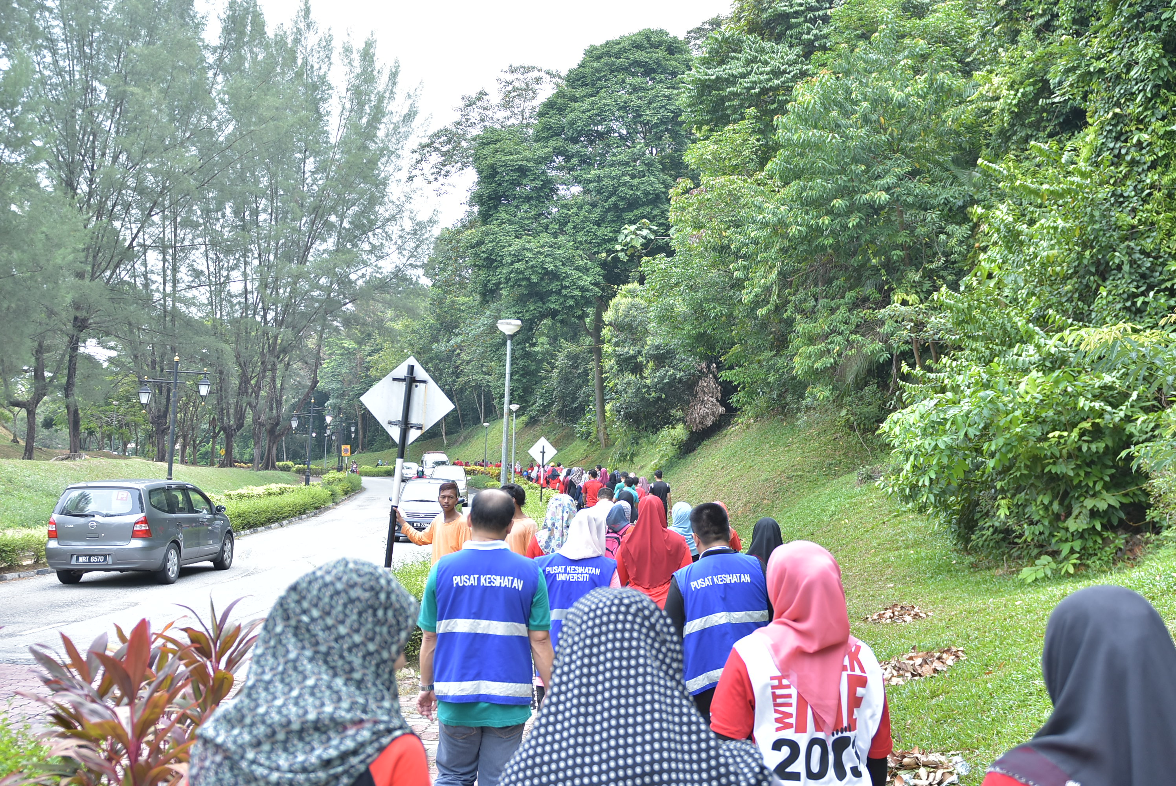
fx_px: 1177
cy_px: 393
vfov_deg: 36.9
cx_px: 588
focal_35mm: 36
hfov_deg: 53.1
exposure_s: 1/500
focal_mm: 24
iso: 400
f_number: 2.8
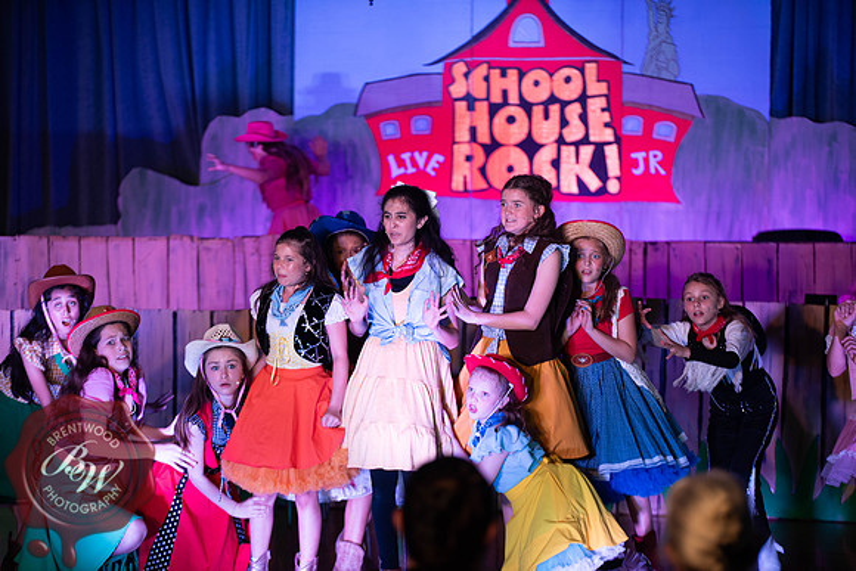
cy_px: 286
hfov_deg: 16.4
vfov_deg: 11.0
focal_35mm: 125
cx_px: 428
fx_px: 2973
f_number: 2.8
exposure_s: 1/125
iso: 500
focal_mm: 125
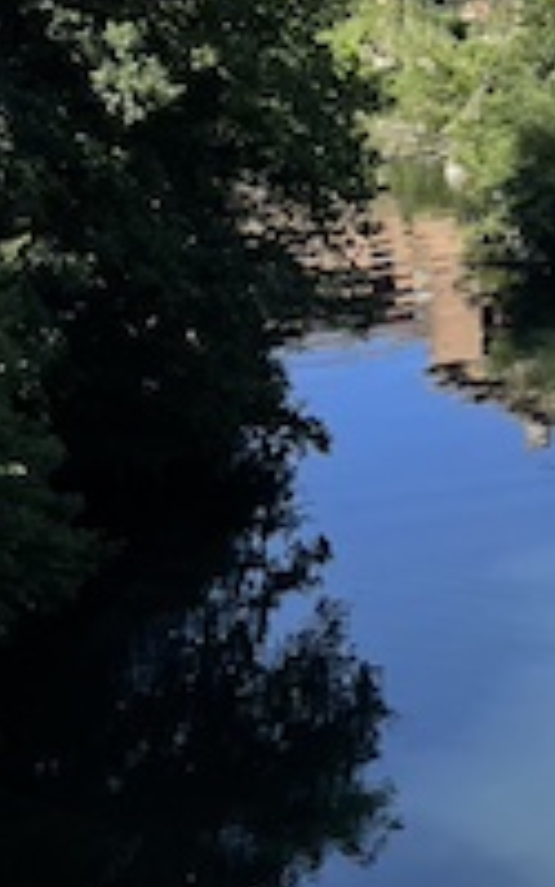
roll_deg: +1.5
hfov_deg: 10.6
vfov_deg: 17.9
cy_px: -200
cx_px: 1208
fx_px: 2662
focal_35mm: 110
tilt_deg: +1.5
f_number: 1.6
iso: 32
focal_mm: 4.2
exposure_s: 1/2257
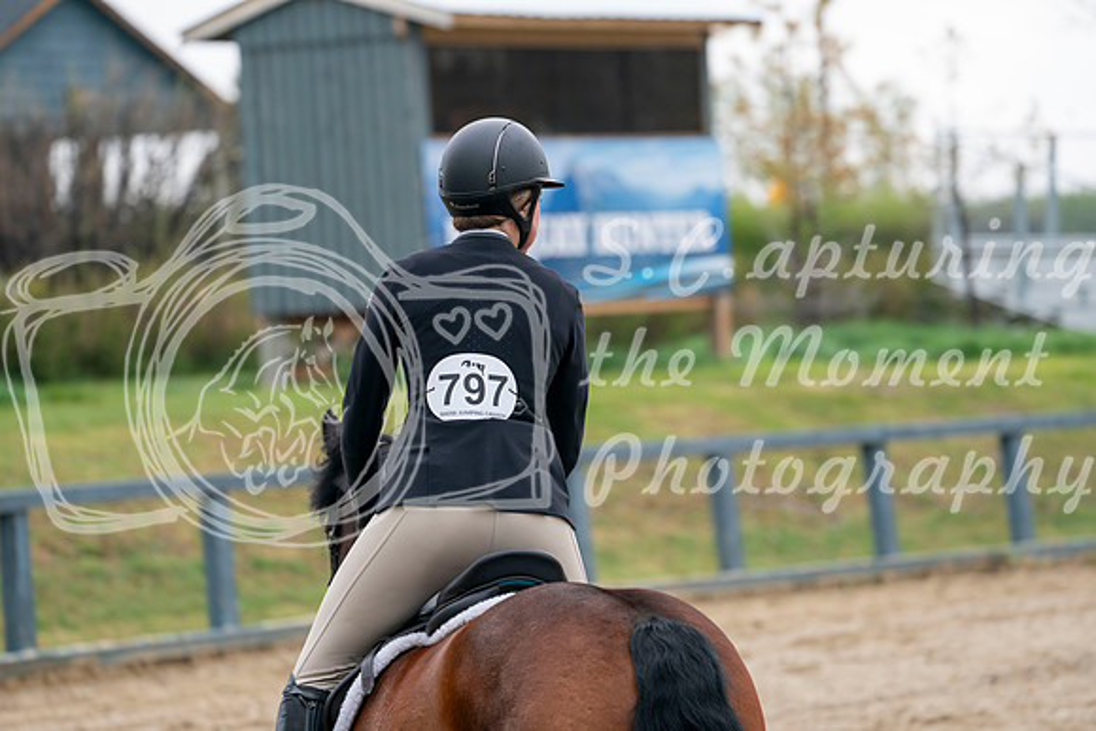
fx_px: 7156
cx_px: 548
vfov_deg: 5.9
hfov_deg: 8.8
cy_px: 366
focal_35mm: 235
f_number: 5.6
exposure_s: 1/250
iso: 160
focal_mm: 235
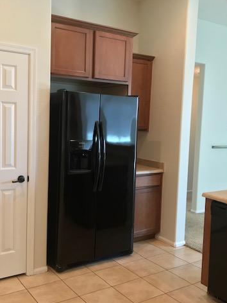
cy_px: 152
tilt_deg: -4.8
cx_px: 103
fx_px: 332
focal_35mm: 38
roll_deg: -2.0
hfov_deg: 37.7
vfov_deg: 49.0
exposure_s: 1/30
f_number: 1.8
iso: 80
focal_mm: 3.99
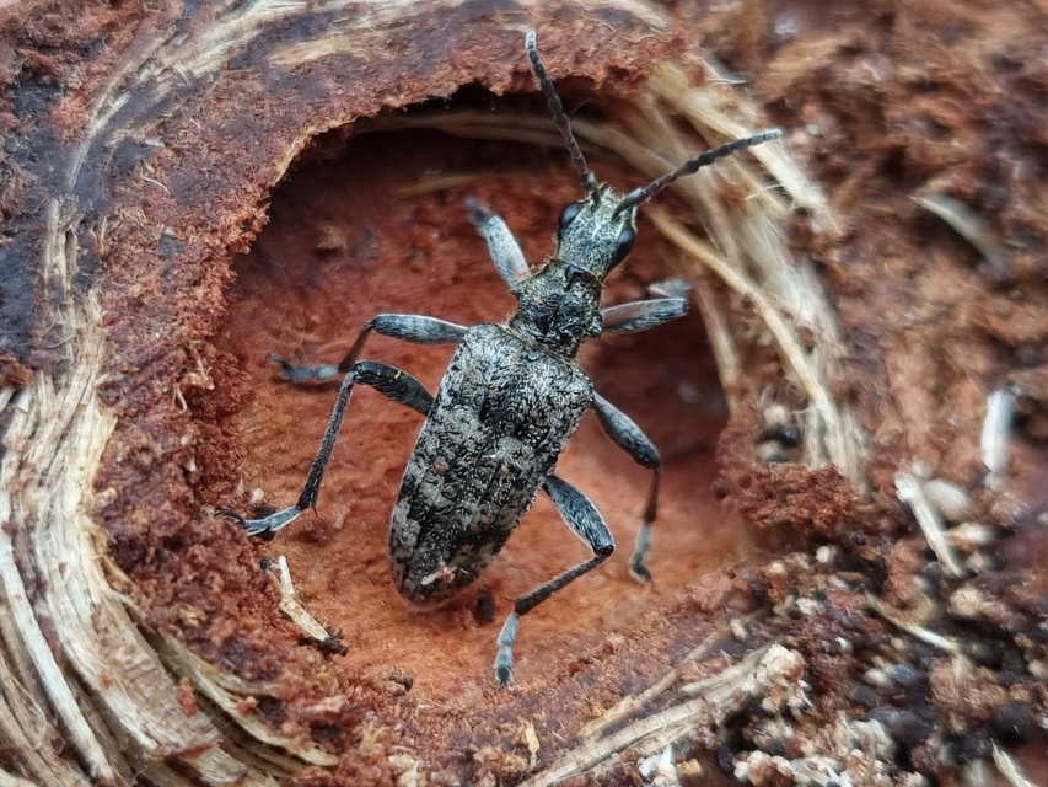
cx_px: 524
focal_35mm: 26
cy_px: 394
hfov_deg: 67.3
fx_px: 787
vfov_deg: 53.1
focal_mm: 5.4
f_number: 1.8
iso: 64
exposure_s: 1/50
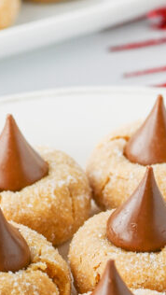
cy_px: 242
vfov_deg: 11.8
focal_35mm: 181
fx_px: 1415
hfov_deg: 6.7
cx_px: 134
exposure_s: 1/100
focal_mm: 50
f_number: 5.6
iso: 250
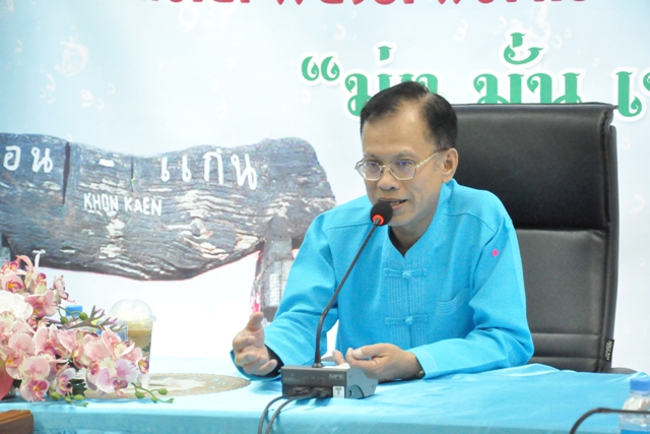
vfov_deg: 8.7
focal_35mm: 158
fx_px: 2844
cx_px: 325
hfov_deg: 13.0
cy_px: 217
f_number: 9
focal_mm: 105
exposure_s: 1/125
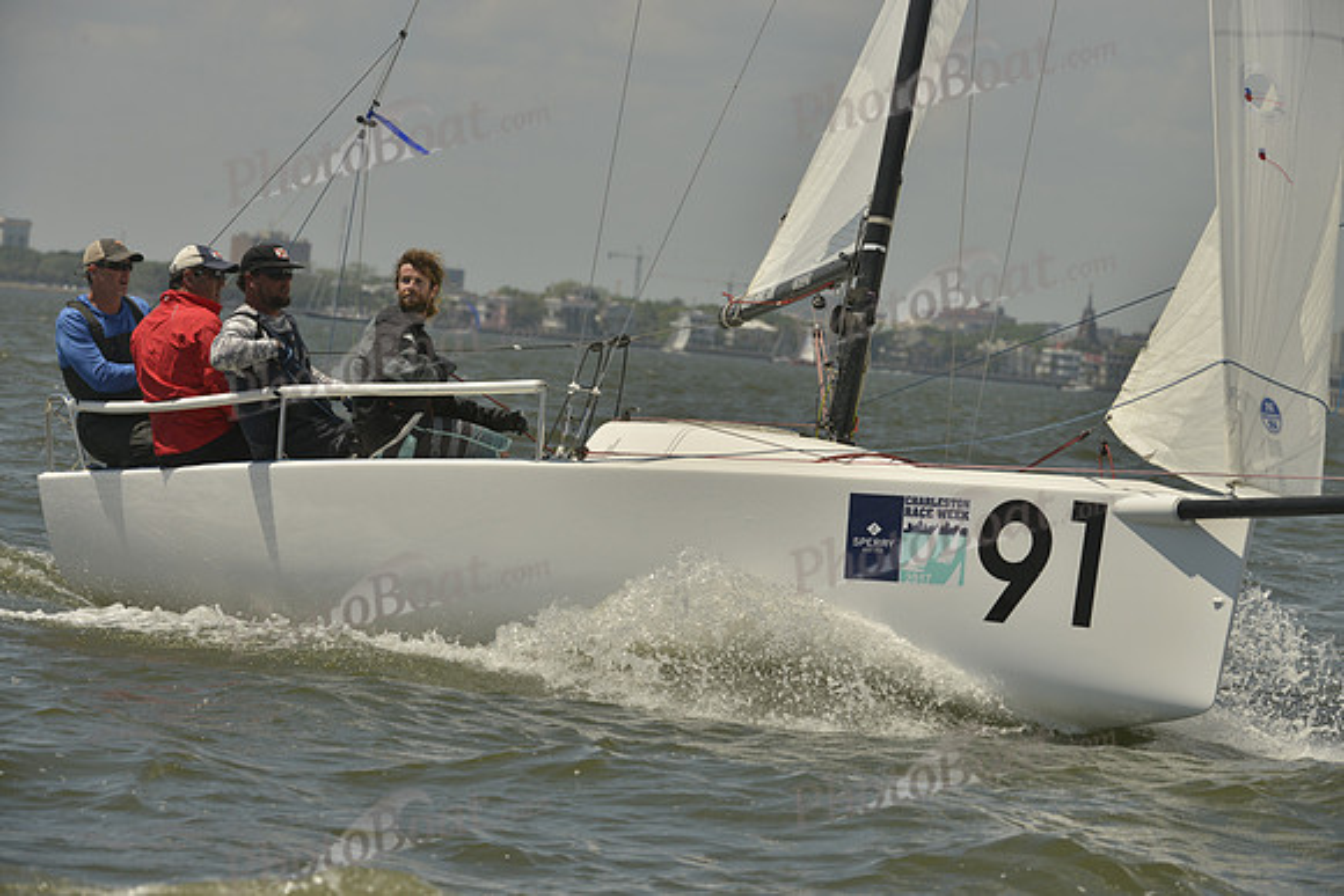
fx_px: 7468
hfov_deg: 10.3
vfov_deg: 6.9
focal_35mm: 200
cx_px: 672
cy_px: 448
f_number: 10
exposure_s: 1/1250
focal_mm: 200
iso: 280
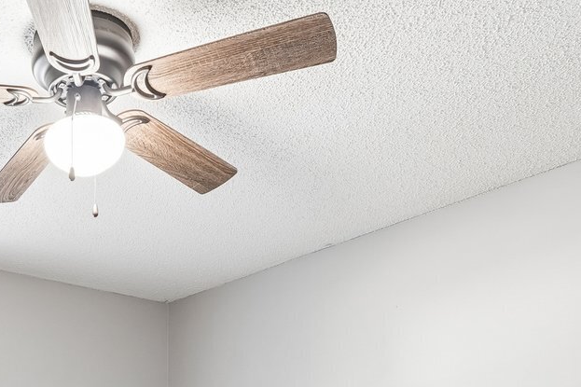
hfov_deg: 40.6
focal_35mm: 46
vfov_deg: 24.9
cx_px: 98
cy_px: 516
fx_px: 742
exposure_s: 1/6
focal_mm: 14
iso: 320
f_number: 8
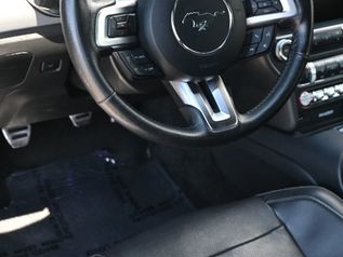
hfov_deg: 30.6
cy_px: 83
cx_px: 242
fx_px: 619
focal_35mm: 62
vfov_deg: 23.4
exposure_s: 1/125
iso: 450
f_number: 4
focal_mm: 21.5
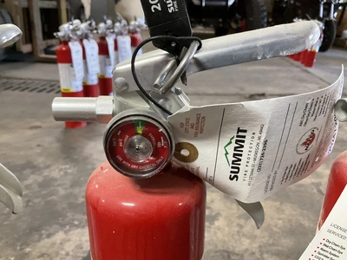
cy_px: 130
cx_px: 174
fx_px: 291
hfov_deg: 61.7
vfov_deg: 48.2
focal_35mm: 29
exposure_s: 1/60
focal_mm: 3
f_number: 1.8
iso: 250
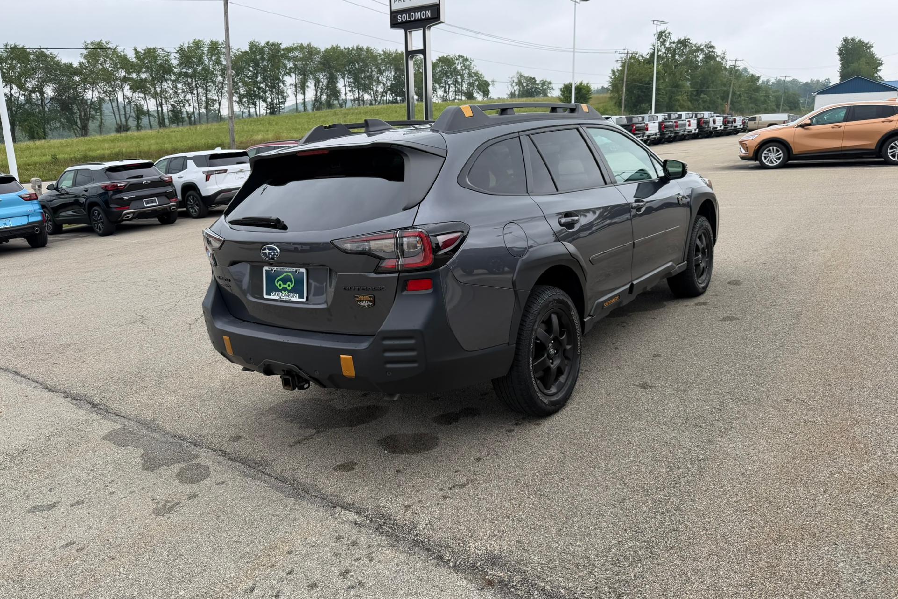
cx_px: 449
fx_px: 624
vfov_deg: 51.2
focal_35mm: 25
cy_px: 276
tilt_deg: -10.1
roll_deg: -0.1
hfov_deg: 71.5
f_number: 1.78
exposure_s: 1/584
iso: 80
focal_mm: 6.76
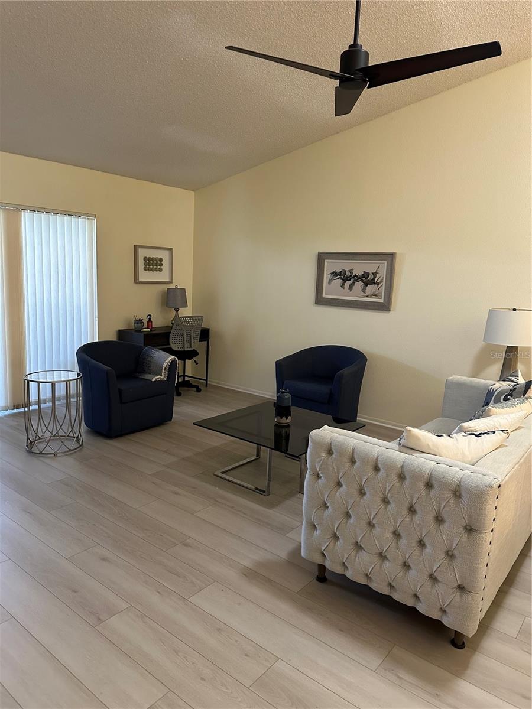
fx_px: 492
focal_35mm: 24
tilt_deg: -9.7
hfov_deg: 56.8
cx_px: 266
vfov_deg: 71.6
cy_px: 354
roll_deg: -2.7
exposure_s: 1/60
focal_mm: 6.86
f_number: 1.78
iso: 500
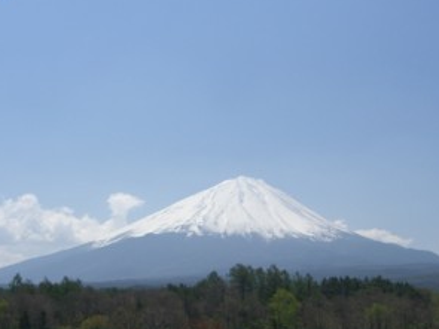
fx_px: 735
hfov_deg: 33.2
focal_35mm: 58
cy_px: 217
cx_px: 232
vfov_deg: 25.1
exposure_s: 1/320
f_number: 8
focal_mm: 7.9
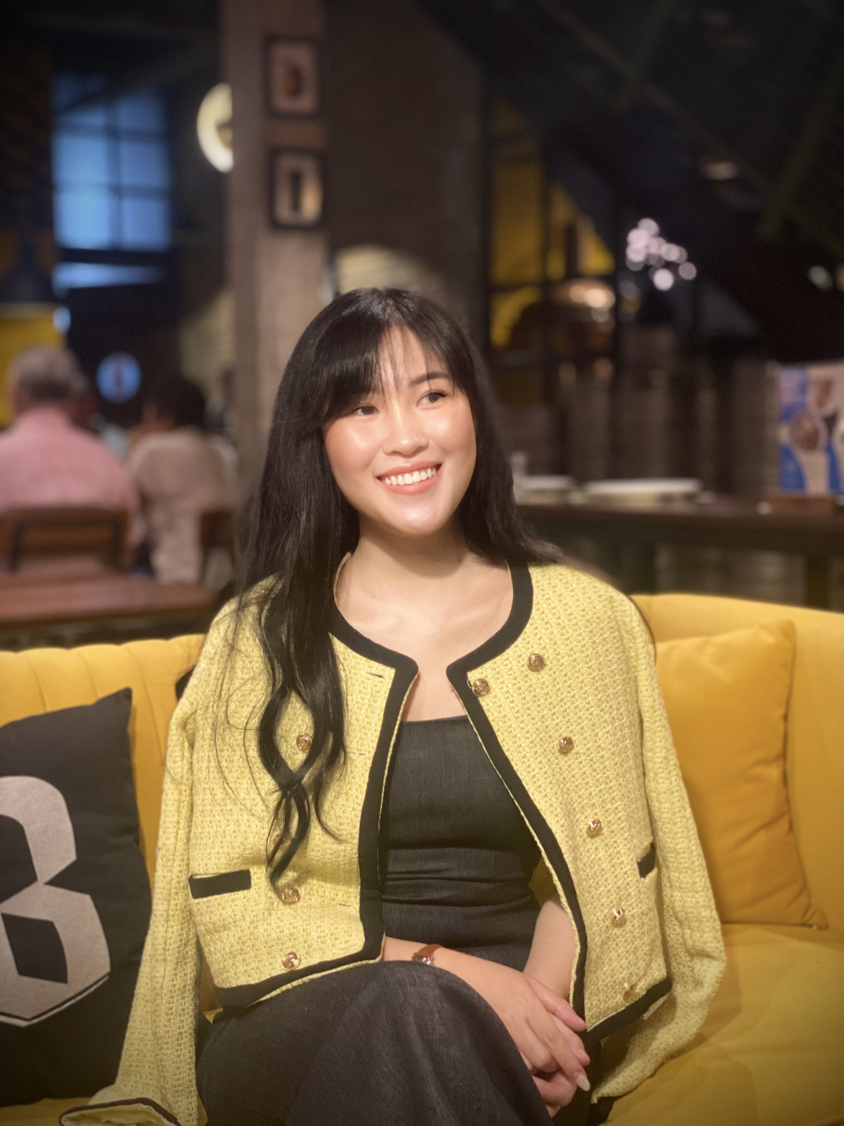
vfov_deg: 36.8
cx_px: 422
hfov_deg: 28.0
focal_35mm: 52
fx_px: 1690
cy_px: 563
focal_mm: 6
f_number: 2
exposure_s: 1/25
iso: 320
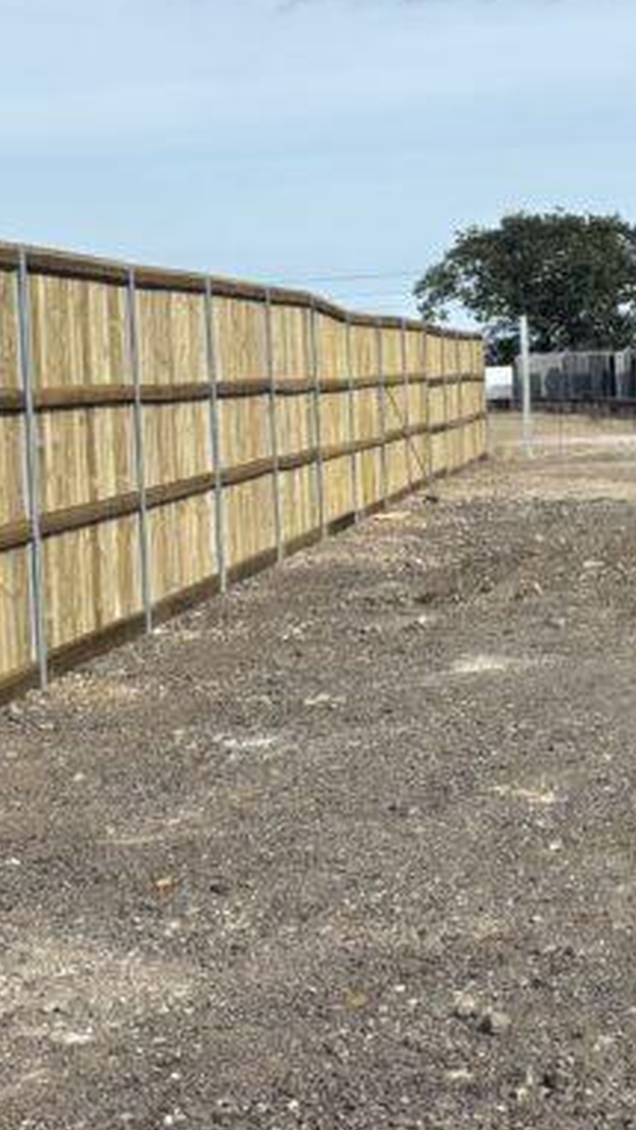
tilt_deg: -3.1
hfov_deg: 15.5
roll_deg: +1.0
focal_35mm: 76
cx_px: 710
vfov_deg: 27.8
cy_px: 503
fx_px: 2278
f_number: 1.6
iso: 50
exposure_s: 1/3311
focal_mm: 5.96
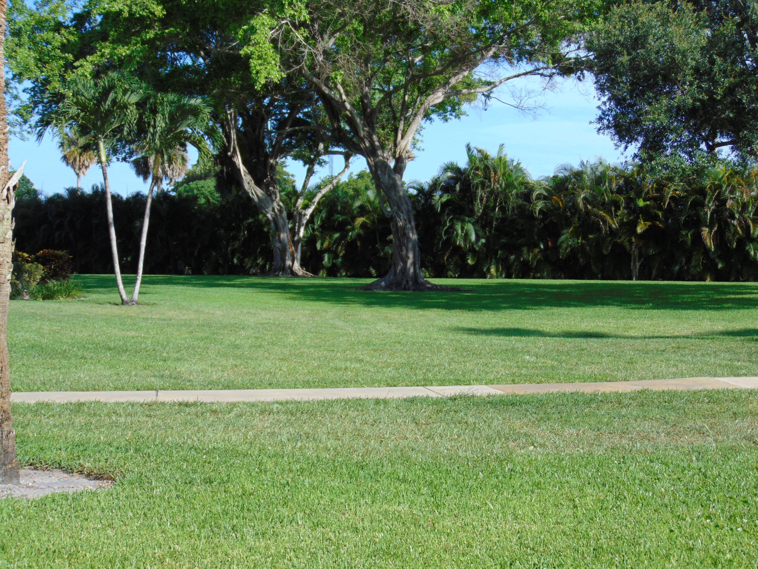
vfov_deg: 24.4
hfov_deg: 32.2
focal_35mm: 60
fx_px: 1314
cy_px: 284
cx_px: 379
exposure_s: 1/500
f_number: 3.6
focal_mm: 10.8
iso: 80
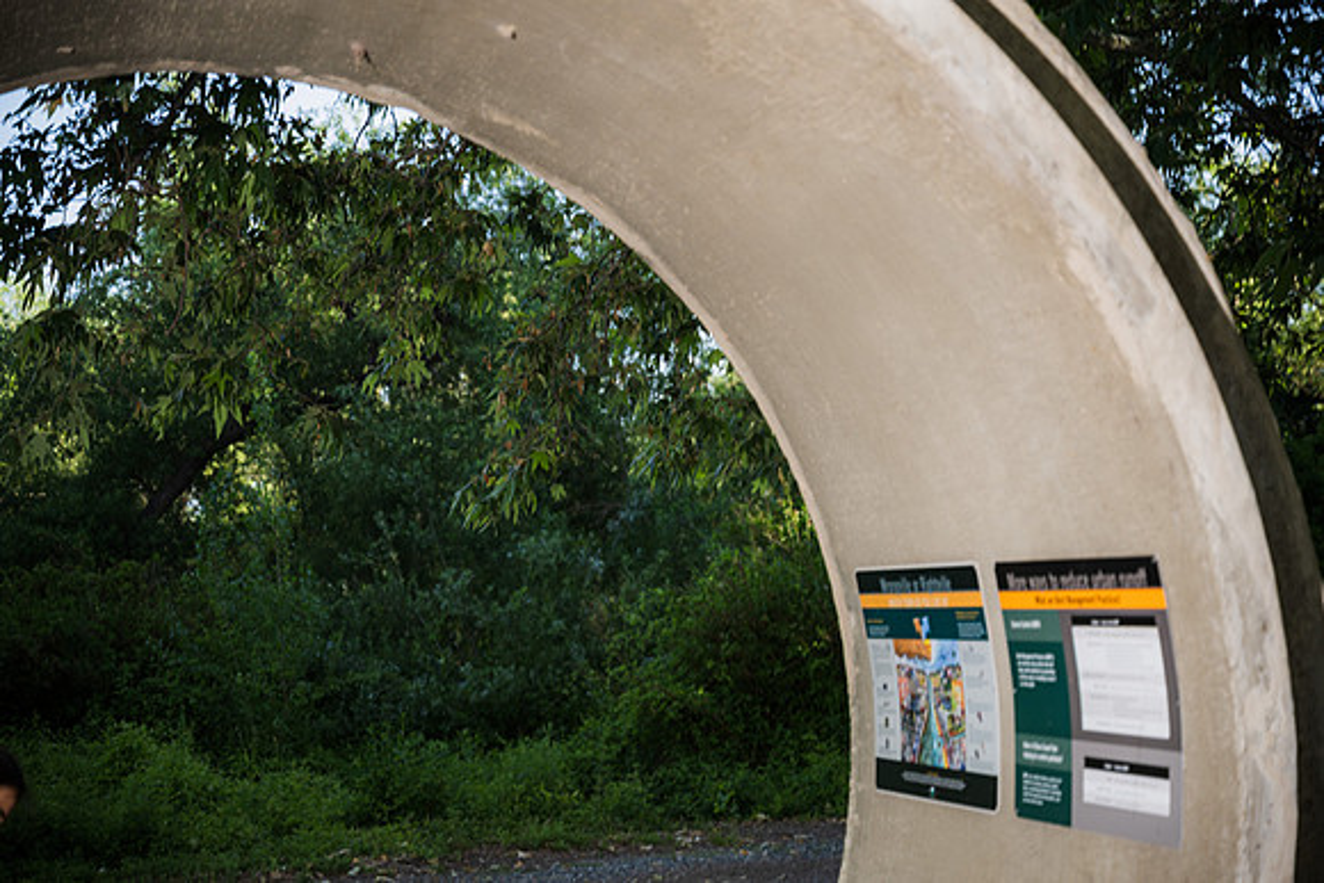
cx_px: 662
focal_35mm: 70
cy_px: 442
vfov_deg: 19.5
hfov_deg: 28.8
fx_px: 2575
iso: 100
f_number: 2.8
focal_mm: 70
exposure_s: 1/1000
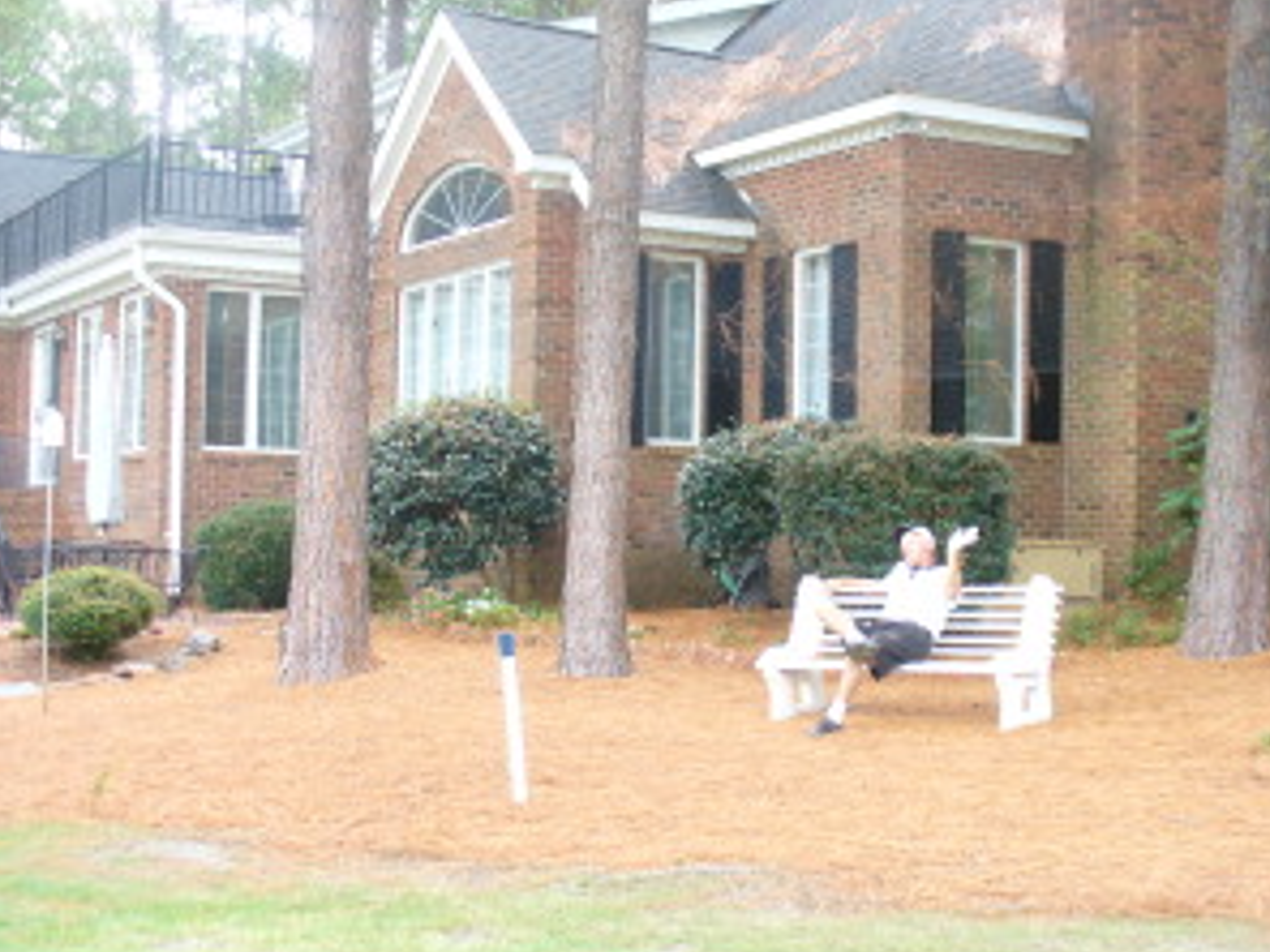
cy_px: 446
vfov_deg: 25.7
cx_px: 609
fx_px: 2091
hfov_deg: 33.8
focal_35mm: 57
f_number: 3
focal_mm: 7.9
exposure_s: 1/80
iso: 80
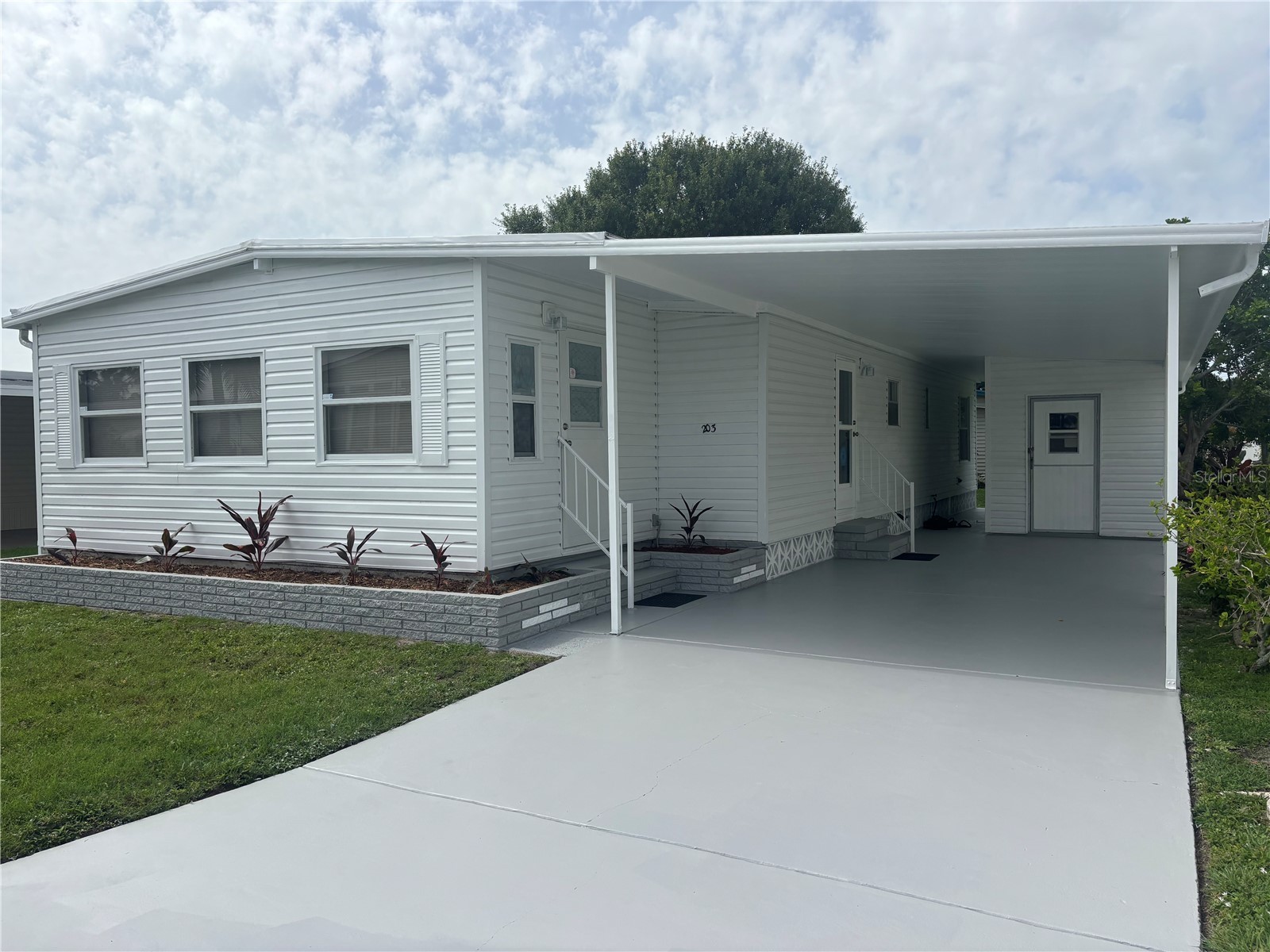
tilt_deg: -3.2
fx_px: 954
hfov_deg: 67.3
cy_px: 476
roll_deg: -1.4
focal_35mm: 26
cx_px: 635
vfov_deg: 53.1
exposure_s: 1/5348
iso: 50
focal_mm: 5.96
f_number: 1.6
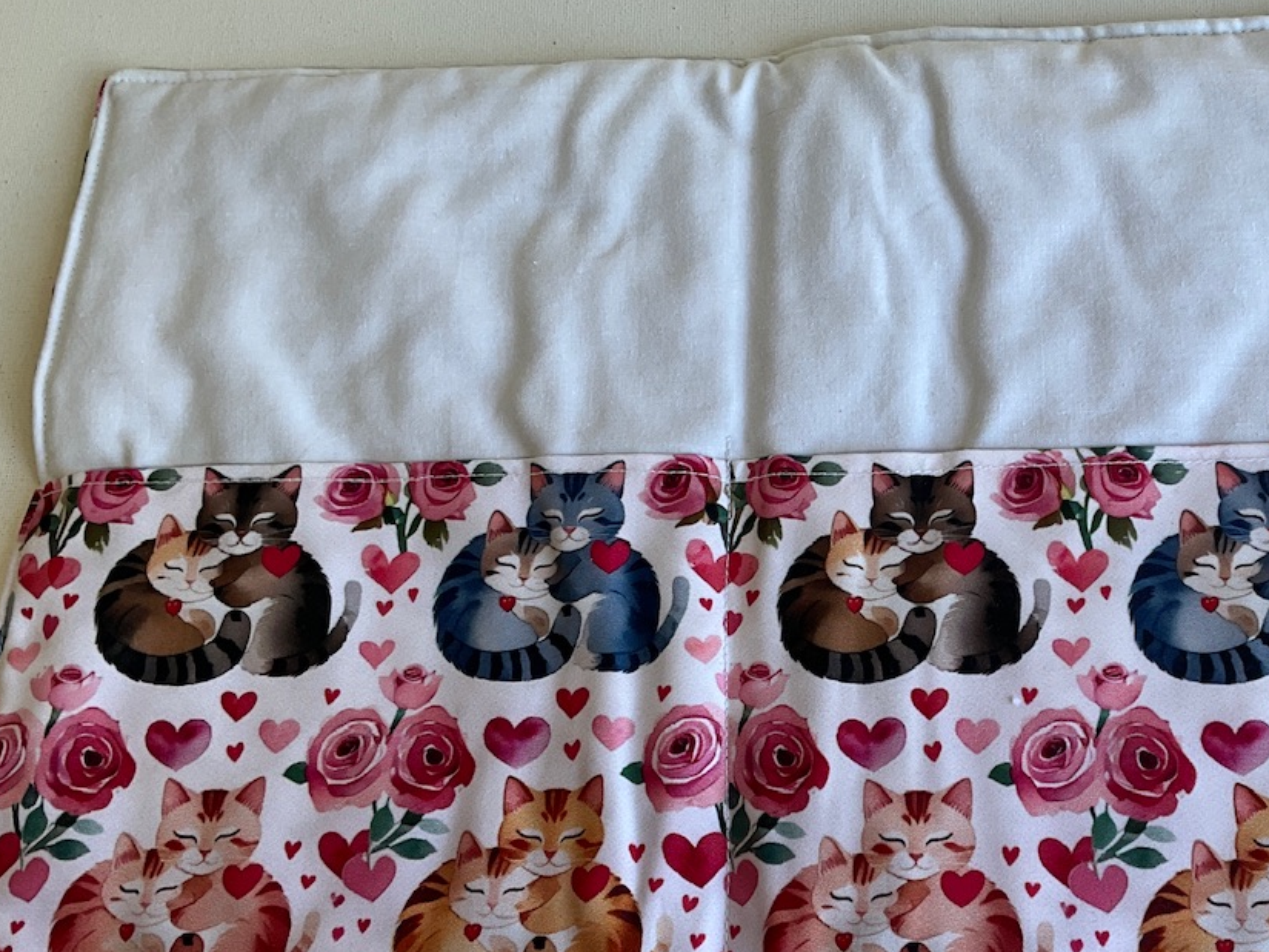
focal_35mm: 45
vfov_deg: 32.2
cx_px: 891
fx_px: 1650
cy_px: 537
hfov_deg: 41.3
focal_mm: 3
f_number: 1.8
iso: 16
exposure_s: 1/100
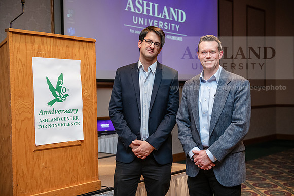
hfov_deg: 39.6
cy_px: 98
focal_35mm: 50
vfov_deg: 27.0
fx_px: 408
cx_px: 147
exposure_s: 1/160
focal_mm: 50
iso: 2000
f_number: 3.2
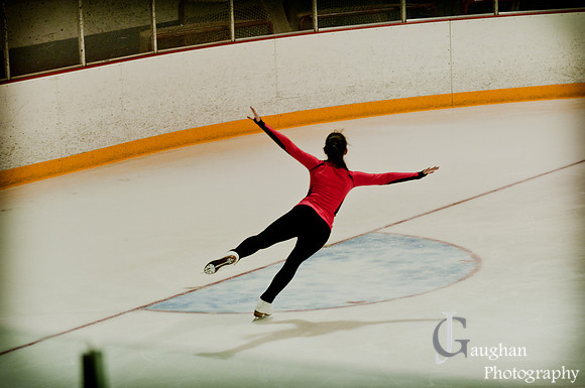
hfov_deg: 13.1
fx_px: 2556
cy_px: 194
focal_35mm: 158
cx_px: 292
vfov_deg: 8.7
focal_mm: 105
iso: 1250
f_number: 2.8
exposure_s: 1/320
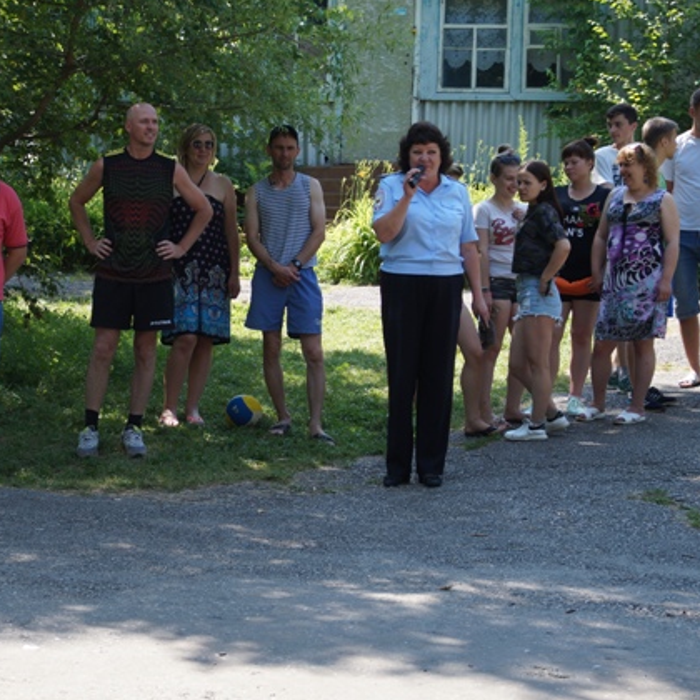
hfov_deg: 17.8
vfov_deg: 17.9
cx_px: 190
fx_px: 2219
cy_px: 348
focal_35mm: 97
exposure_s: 1/100
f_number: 7.1
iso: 100
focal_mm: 50
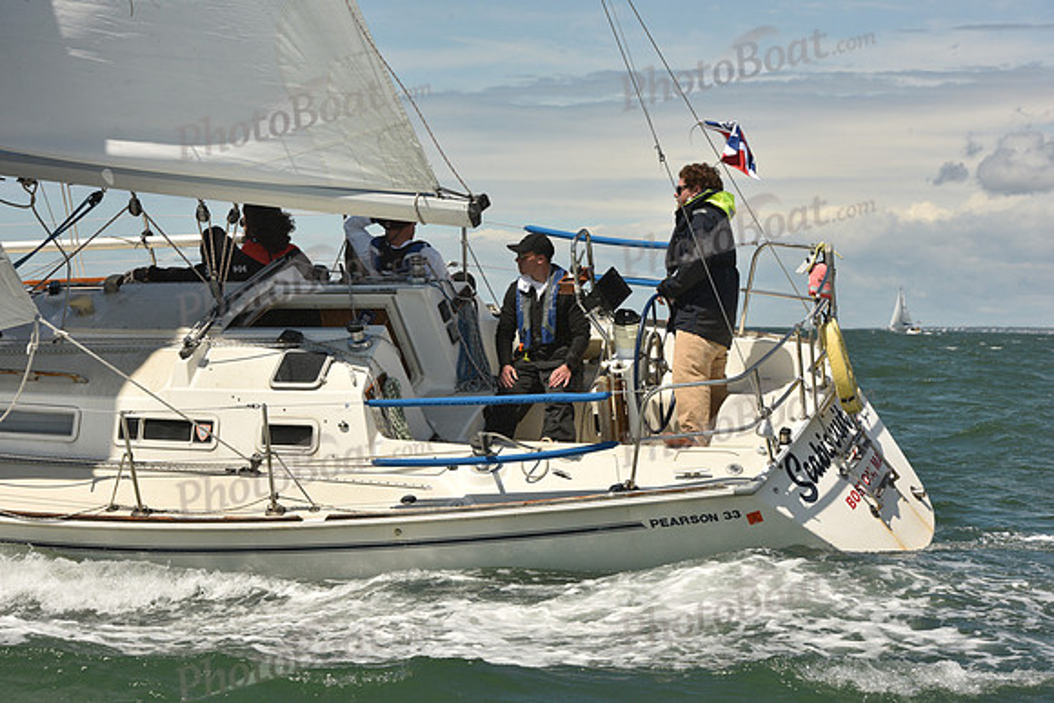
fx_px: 3397
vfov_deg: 11.8
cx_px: 527
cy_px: 352
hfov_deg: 17.6
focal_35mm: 116
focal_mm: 116
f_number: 13
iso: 320
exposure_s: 1/800
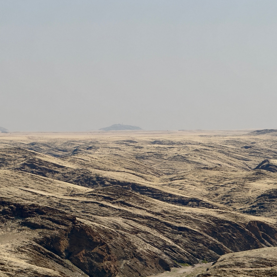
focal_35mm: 168
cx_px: 114
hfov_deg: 10.4
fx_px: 1521
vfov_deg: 10.4
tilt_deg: -0.7
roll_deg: -1.4
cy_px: 143
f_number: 2.8
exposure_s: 1/3195
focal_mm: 15.66
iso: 50
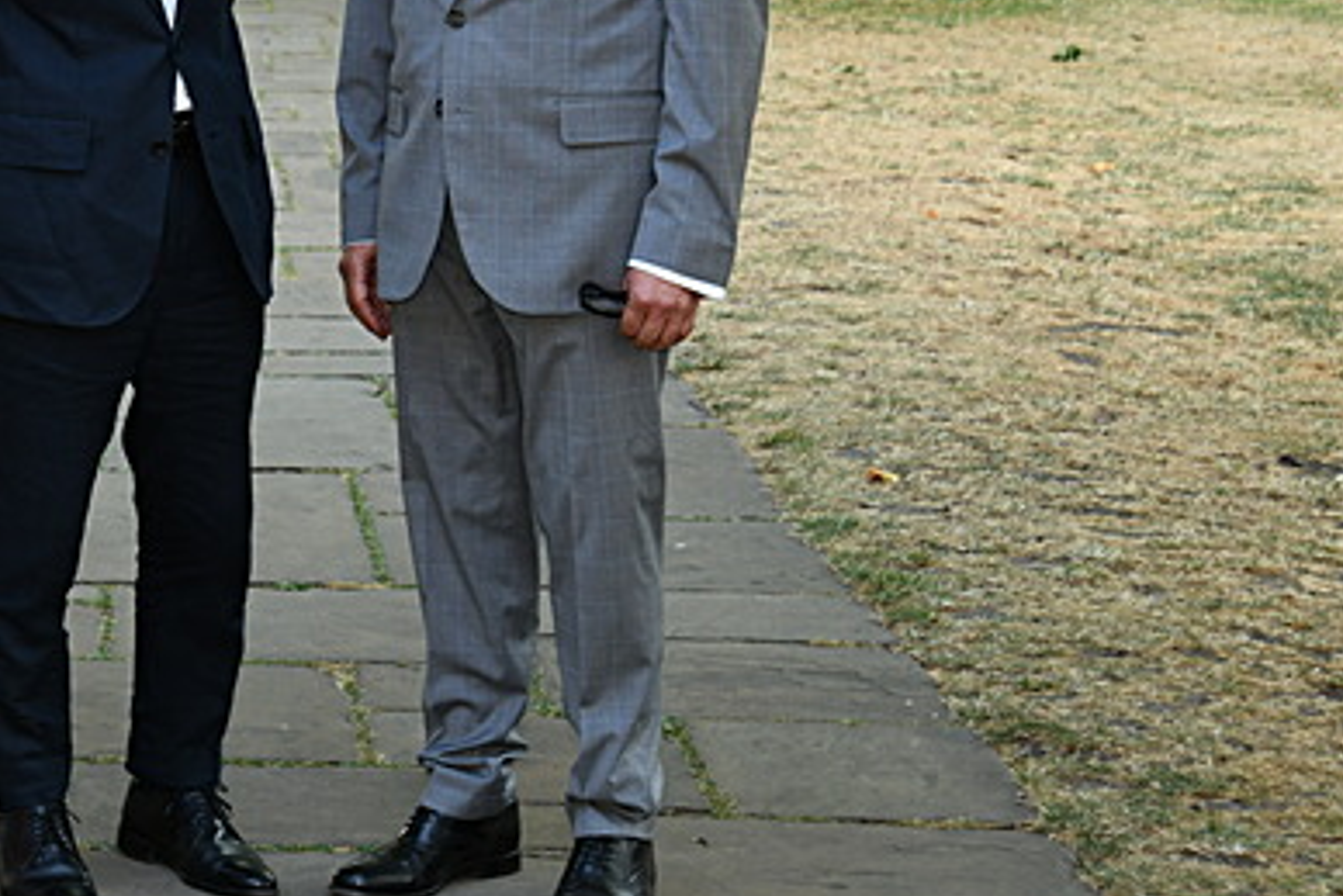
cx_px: 107
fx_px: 3844
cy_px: 178
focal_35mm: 103
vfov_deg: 13.2
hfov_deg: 19.4
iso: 400
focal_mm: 50
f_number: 6.3
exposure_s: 1/60
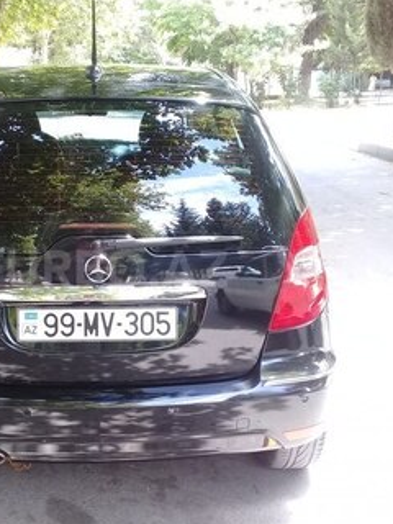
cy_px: 269
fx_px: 727
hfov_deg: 29.8
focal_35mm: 48
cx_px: 102
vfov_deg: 39.7
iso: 64
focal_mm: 3.3
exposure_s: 1/50
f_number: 2.2
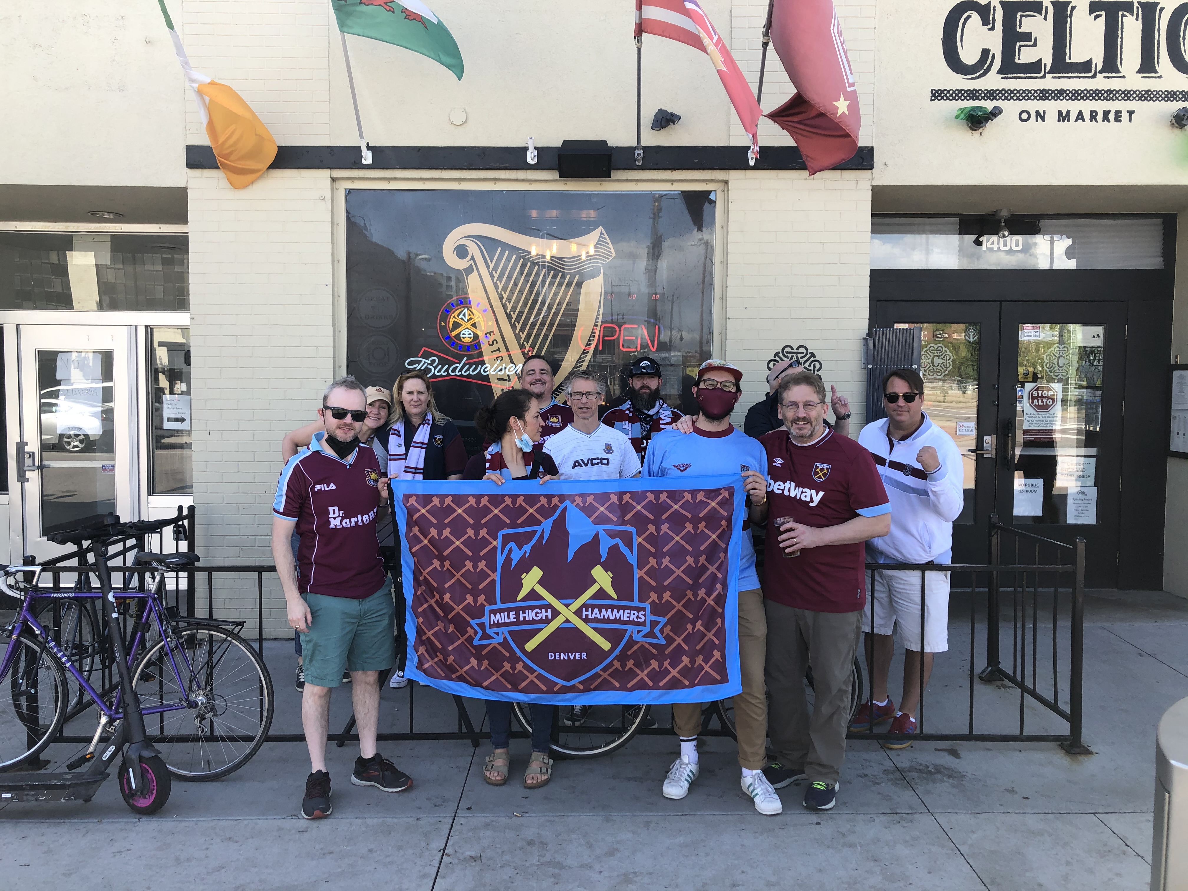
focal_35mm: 28
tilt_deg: -4.2
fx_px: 961
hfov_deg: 63.4
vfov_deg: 49.7
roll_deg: +0.0
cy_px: 446
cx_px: 594
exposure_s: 1/302
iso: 20
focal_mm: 3.99
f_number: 1.8
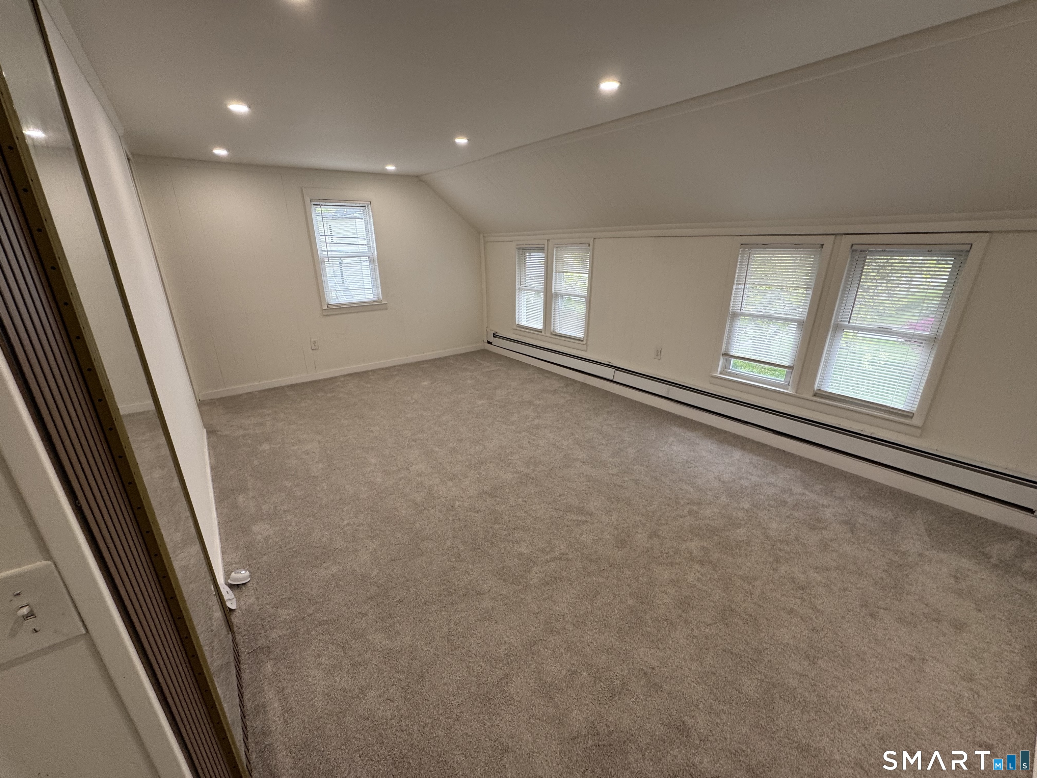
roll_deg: +0.4
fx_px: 419
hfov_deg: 102.1
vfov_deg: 85.7
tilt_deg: -20.4
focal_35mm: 14
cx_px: 518
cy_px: 389
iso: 125
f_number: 2.2
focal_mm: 2.22
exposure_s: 1/120
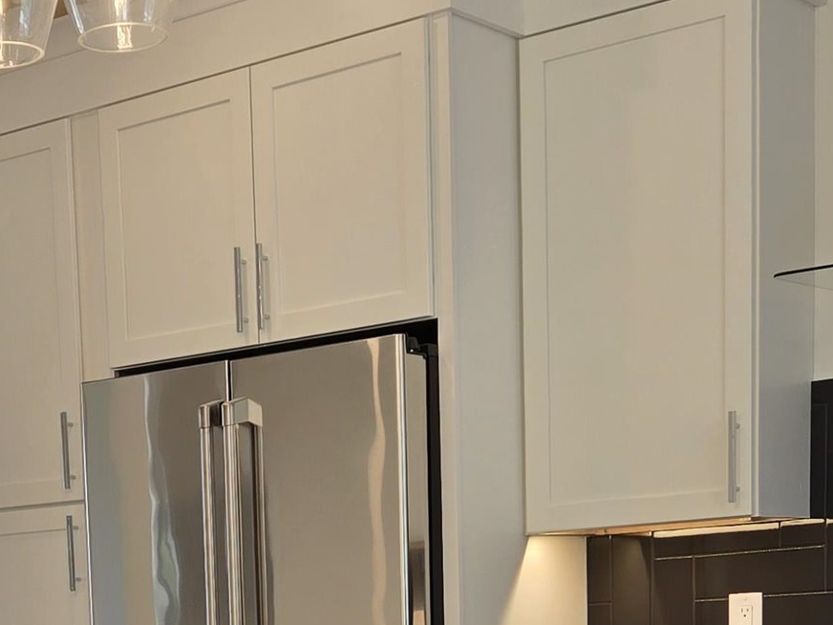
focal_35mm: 81
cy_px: 883
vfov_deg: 16.8
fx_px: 1949
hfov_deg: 23.6
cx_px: 110
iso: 25
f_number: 1.8
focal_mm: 5.4
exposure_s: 1/127
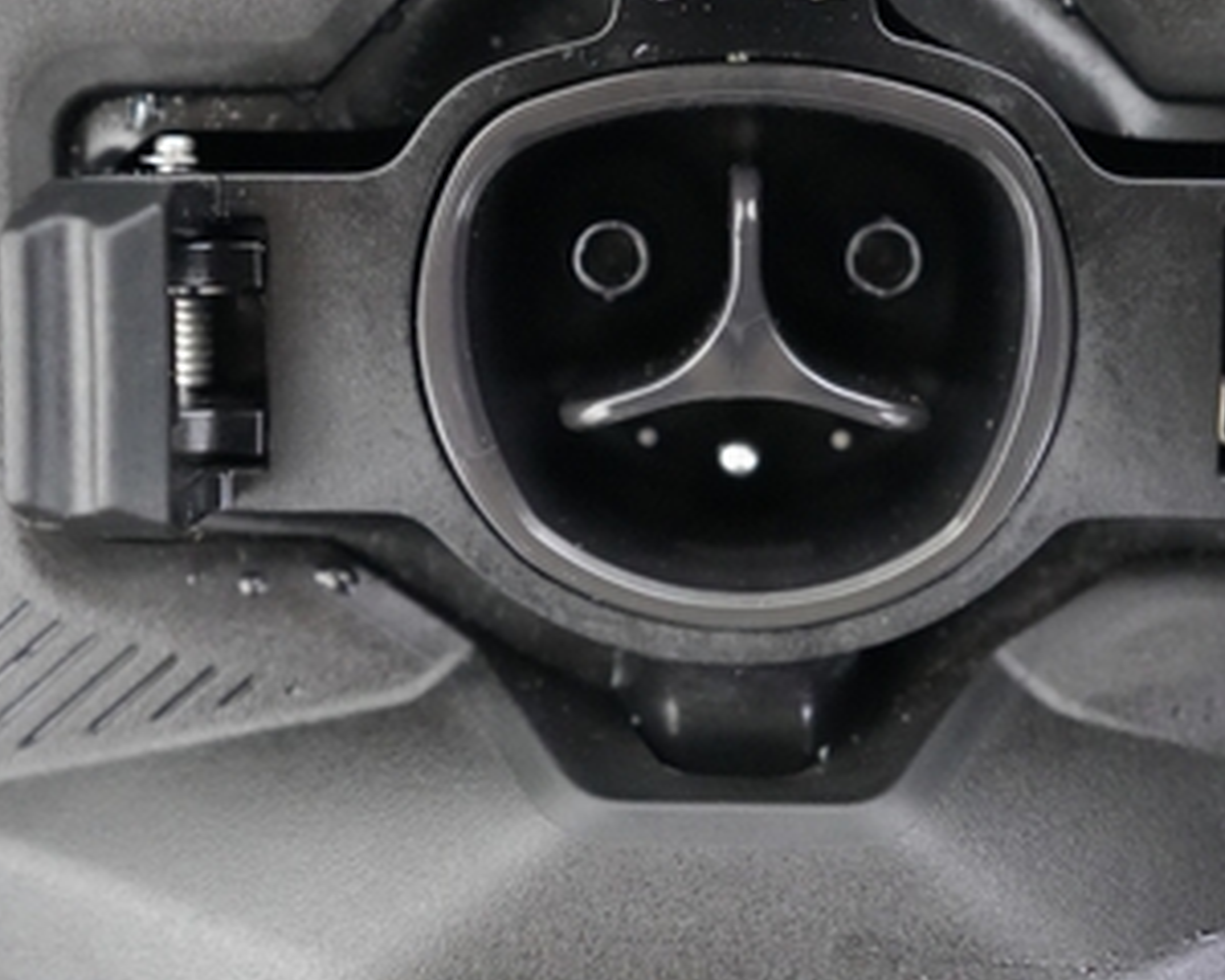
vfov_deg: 31.3
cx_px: 735
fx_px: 1740
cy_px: 343
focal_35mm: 48
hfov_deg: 38.6
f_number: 2.8
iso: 12800
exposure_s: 1/50
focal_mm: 24
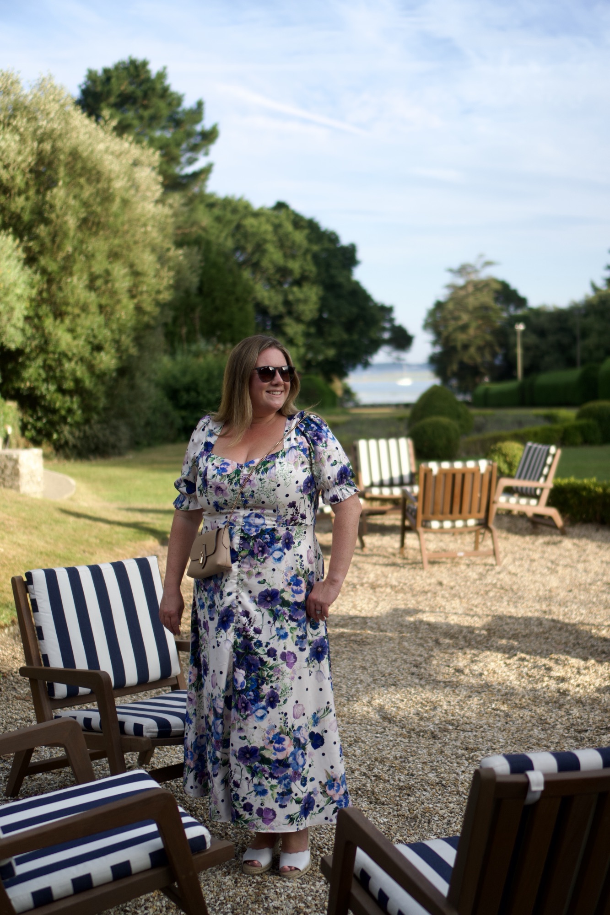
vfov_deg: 37.9
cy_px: 458
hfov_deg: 25.7
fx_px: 1335
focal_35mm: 52
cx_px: 305
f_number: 1.8
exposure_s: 1/1600
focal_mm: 35
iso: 100
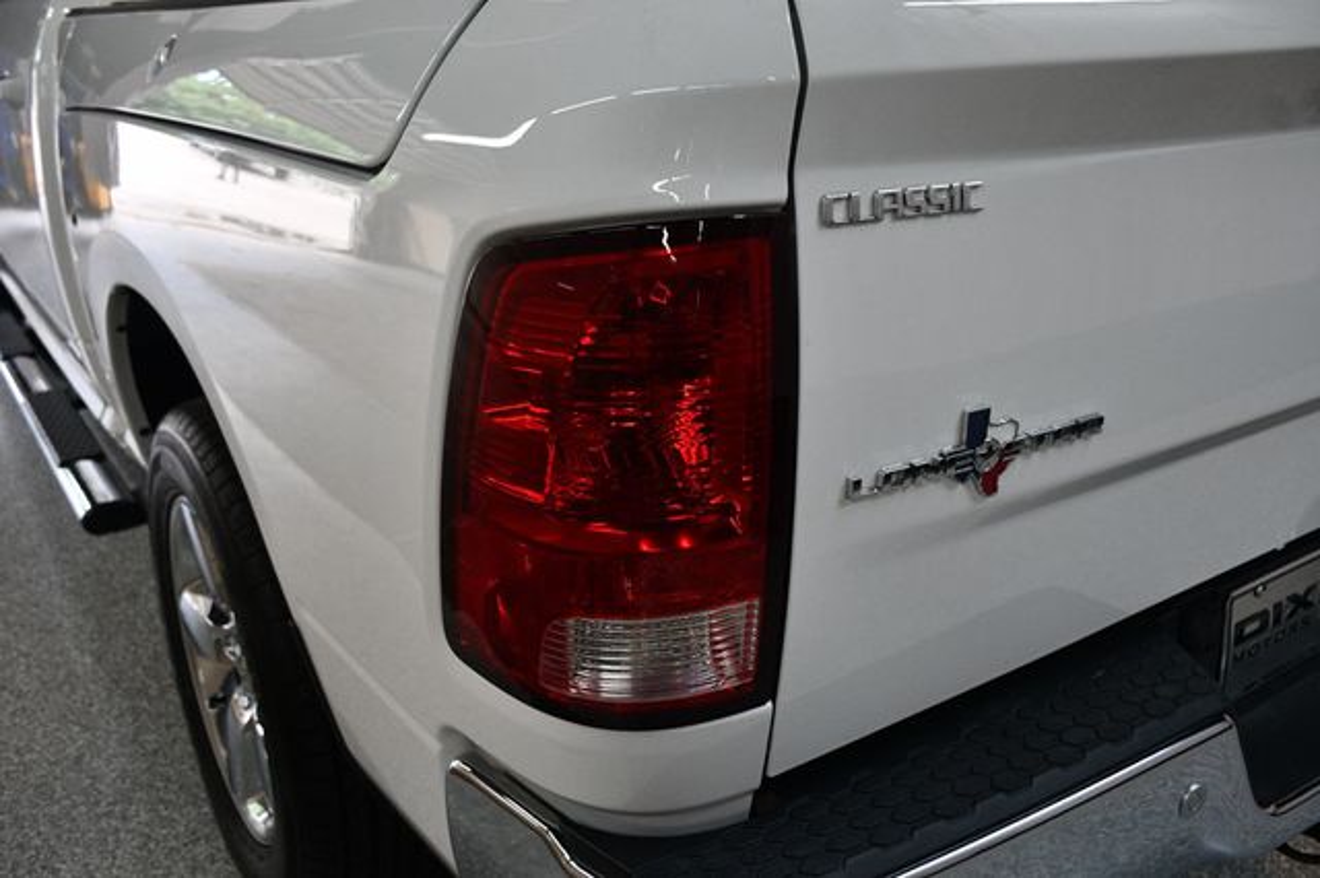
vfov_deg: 39.9
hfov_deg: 57.2
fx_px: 1209
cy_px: 439
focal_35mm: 33
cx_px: 660
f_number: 3.5
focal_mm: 22
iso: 800
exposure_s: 1/160
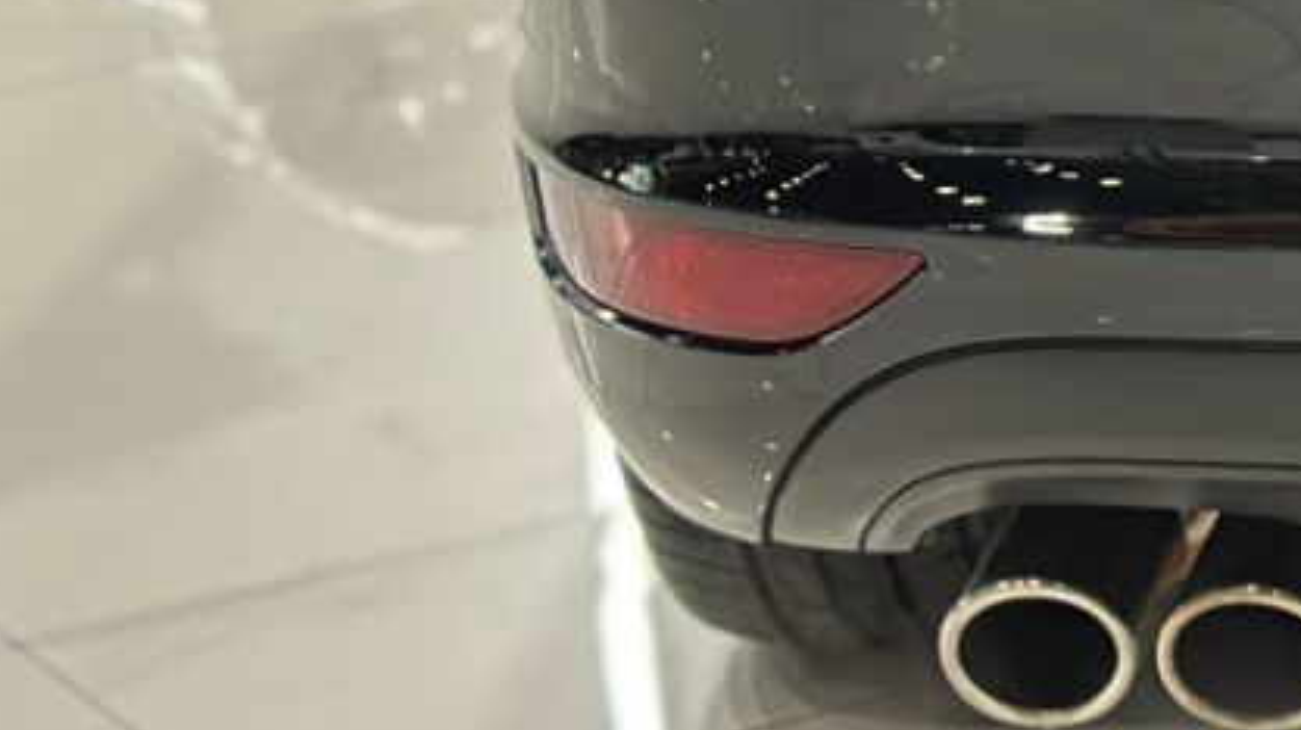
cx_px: 2521
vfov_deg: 4.9
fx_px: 8309
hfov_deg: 8.5
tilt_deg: -11.1
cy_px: -817
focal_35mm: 241
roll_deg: +0.8
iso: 160
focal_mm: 6.86
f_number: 1.78
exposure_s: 1/60
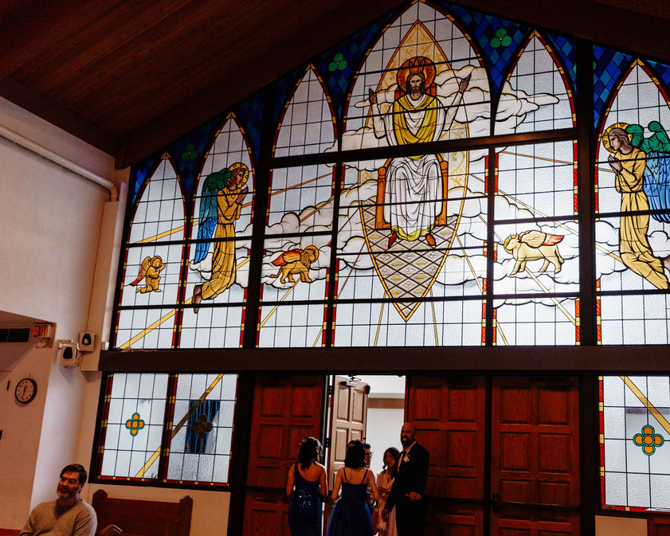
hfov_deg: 45.5
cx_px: 403
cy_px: 270
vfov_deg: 37.3
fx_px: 793
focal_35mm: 40
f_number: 2.8
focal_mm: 35
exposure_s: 1/640
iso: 400
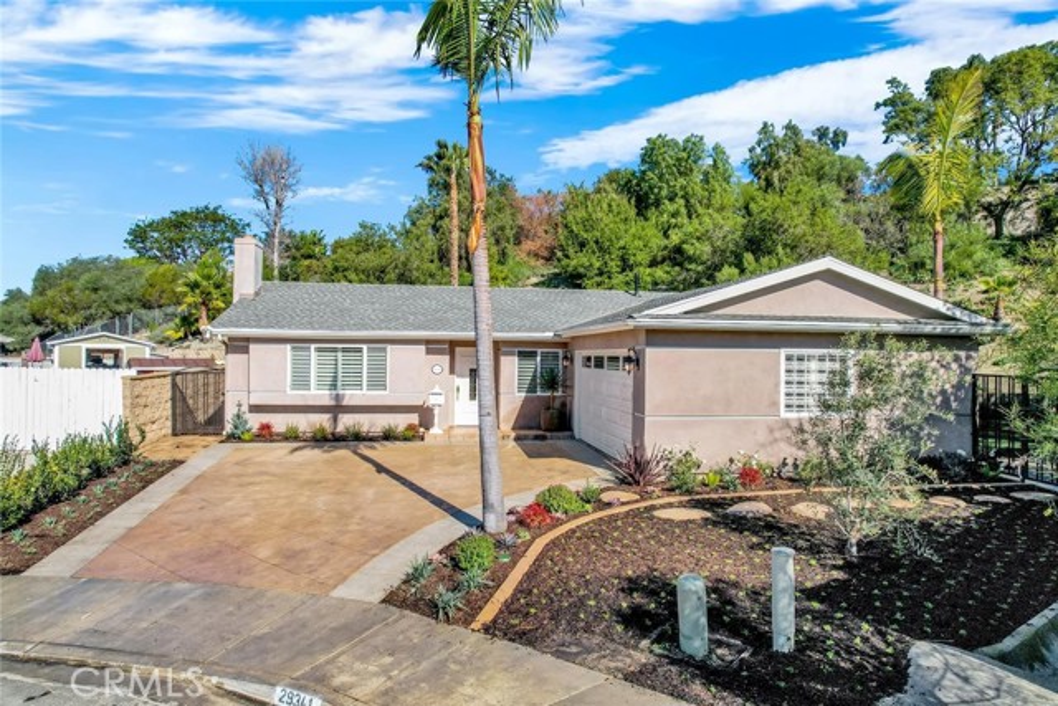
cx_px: 529
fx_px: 647
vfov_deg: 57.3
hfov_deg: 78.6
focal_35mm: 22
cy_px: 353
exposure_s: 1/250
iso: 100
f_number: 2.8
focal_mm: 8.38
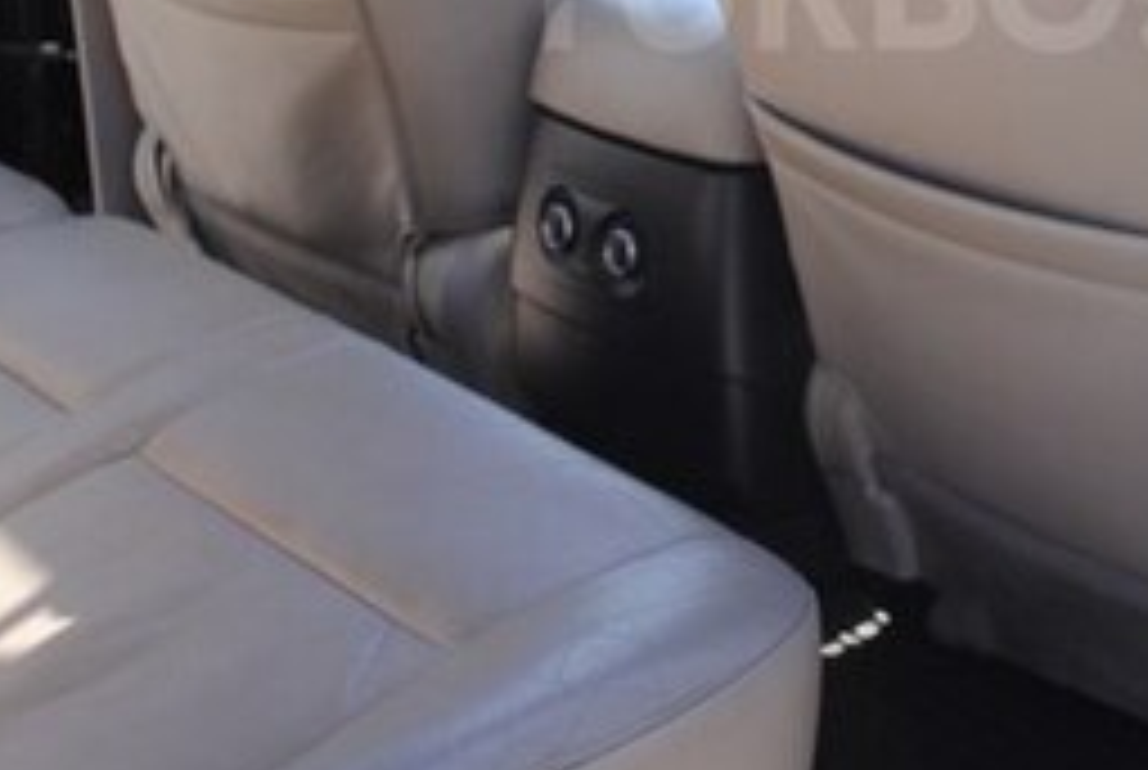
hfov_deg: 21.5
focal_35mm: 93
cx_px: 968
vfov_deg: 14.5
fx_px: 2971
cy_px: -18
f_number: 5.6
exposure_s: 1/125
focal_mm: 24
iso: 125
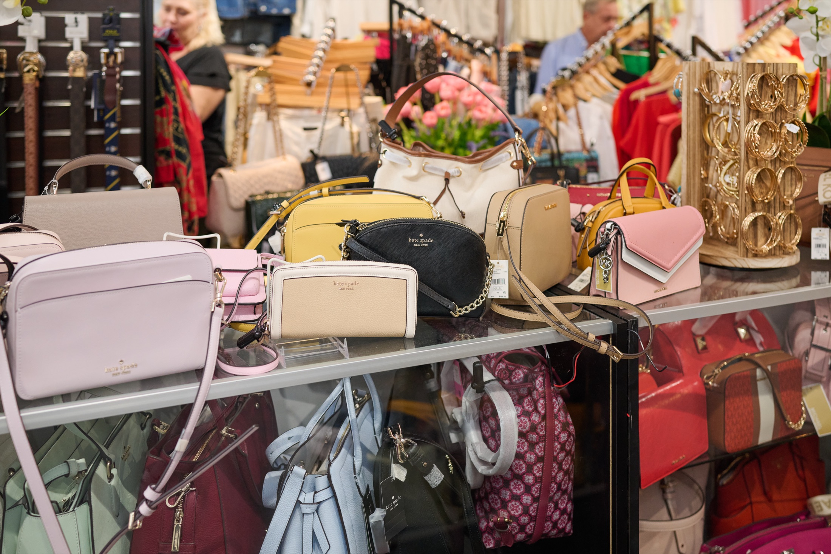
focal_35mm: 35
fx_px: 808
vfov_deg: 37.9
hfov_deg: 54.4
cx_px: 416
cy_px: 277
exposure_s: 1/100
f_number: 2.8
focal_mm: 35
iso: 800
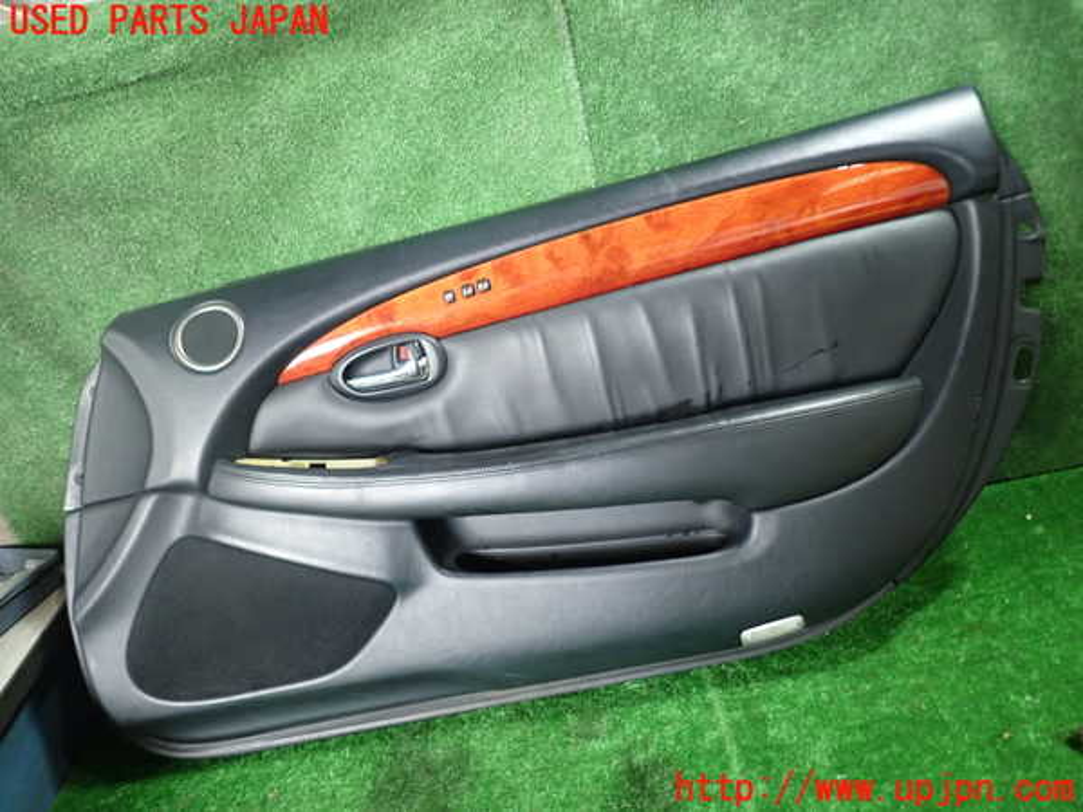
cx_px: 542
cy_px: 406
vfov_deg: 54.9
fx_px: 782
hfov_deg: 69.4
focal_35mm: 25
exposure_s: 1/30
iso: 200
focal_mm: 4.5
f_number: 2
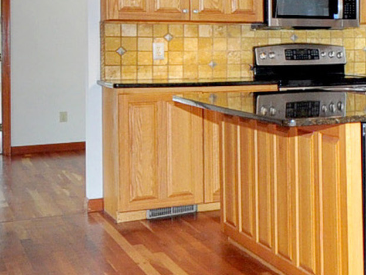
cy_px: 68
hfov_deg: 22.4
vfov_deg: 21.7
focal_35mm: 67
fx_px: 708
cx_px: 584
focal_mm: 10
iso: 640
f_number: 4.5
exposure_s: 1/80
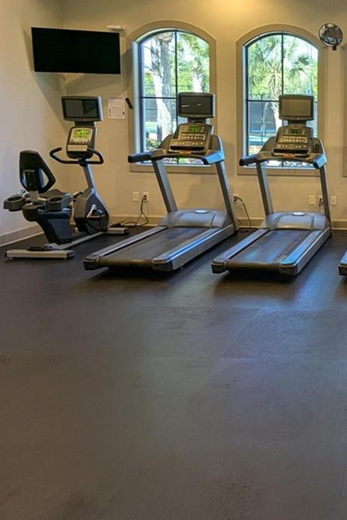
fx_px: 549
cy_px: 169
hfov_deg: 29.7
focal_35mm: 38
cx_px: 422
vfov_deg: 49.7
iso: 77
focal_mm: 2.35
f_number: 2.2
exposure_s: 1/40.3
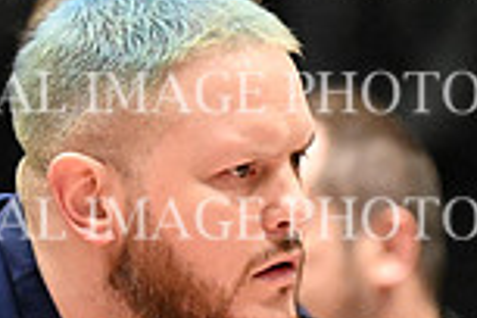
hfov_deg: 1.8
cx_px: 268
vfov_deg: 1.2
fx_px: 15038
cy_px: 407
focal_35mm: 1135
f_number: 2.8
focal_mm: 200
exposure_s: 1/960
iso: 8000
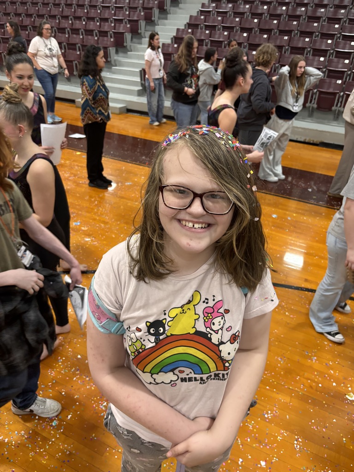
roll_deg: -4.8
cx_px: 177
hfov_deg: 53.1
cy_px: 236
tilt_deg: -28.7
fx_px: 355
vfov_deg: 67.3
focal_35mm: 26
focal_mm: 5.96
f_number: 1.6
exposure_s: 1/60
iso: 250
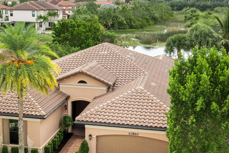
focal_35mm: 62
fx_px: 394
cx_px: 80
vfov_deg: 21.8
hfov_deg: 32.2
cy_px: 108
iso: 200
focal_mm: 10.26
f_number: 3.5
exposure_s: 1/400
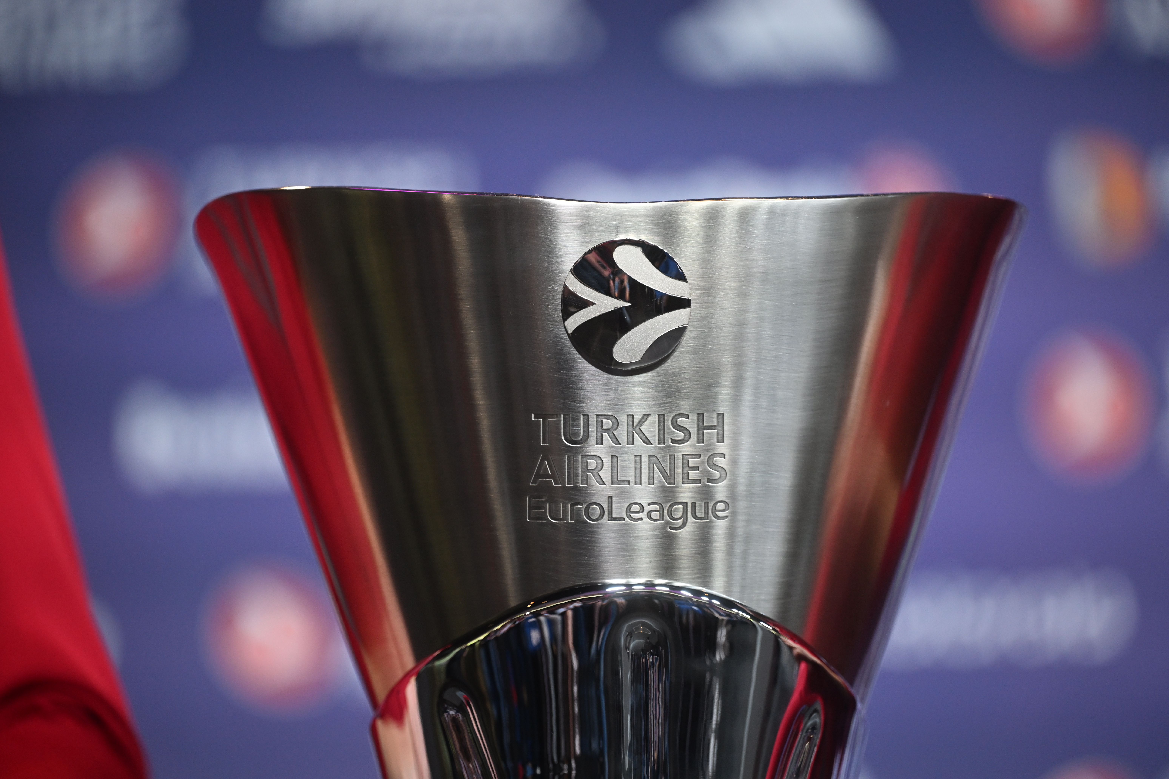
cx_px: 584
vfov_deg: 6.9
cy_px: 390
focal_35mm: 200
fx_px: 6494
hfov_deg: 10.3
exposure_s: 1/500
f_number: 2.8
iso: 1250
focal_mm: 200
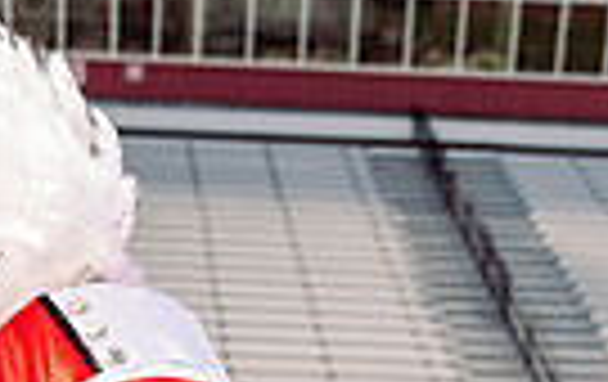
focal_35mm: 122
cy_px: 939
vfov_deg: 9.5
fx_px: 2026
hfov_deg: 17.0
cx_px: 185
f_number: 7.1
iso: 64
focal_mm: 36
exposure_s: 1/200
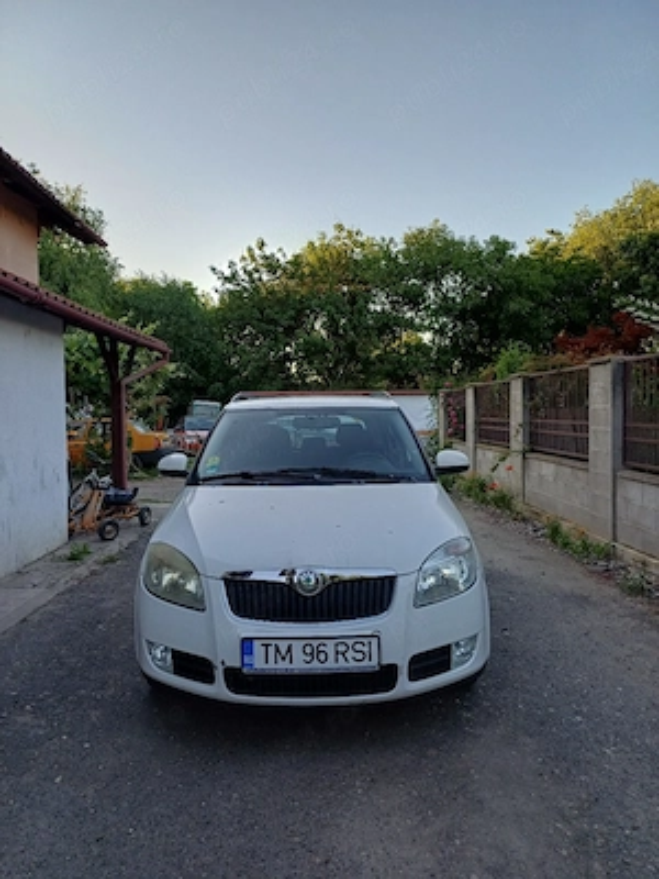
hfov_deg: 54.9
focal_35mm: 25
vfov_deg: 69.4
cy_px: 440
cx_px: 330
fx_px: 635
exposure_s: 1/263
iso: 50
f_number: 1.8
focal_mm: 4.65
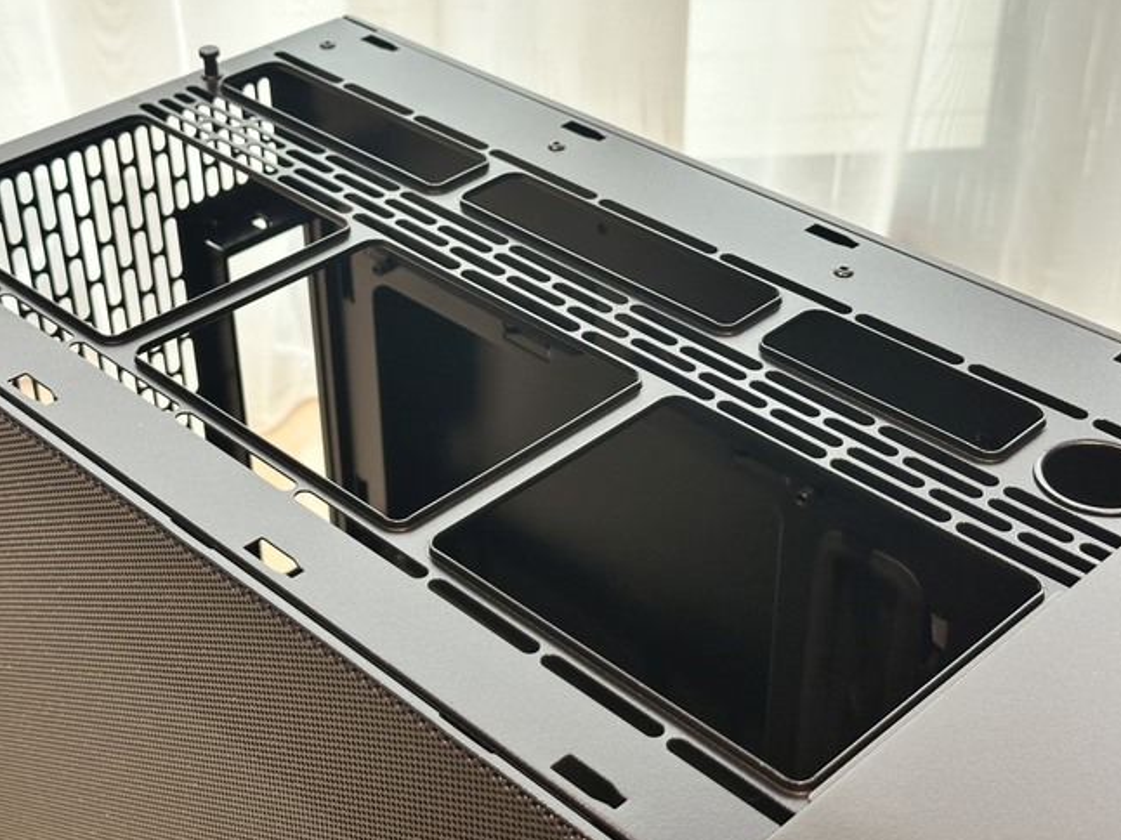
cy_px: 360
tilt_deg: -32.7
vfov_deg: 25.2
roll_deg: +1.5
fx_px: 1878
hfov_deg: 33.2
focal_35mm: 58
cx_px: 505
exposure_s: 1/60
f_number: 1.78
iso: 160
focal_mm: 6.86
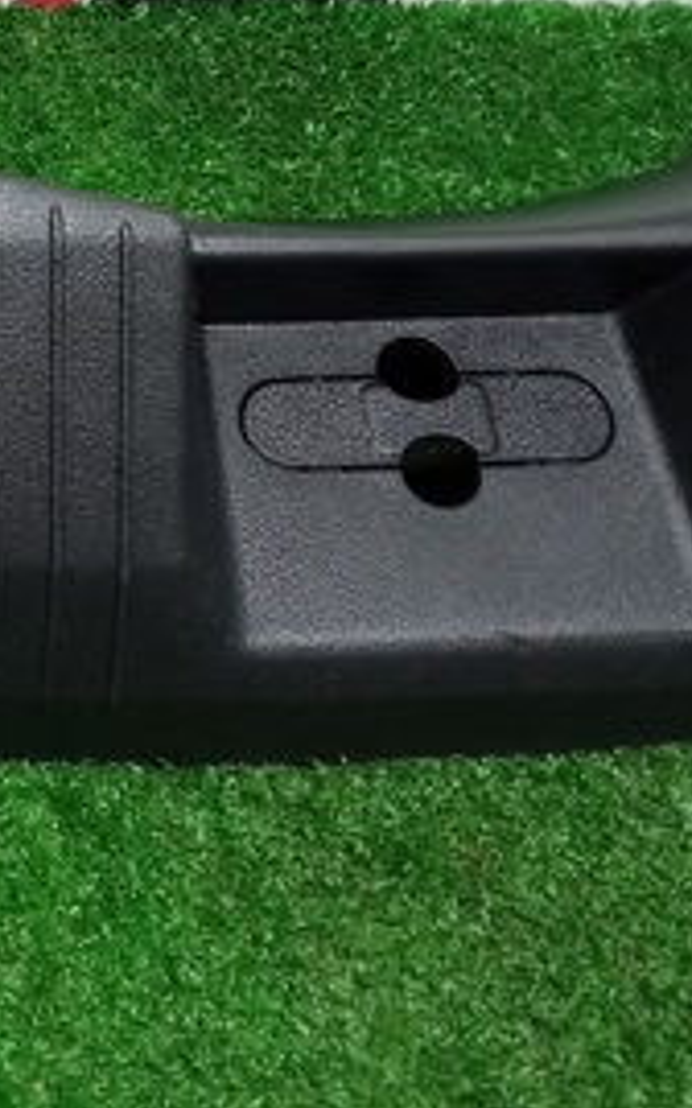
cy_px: 352
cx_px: -482
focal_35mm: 68
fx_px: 2053
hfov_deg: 16.6
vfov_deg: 29.9
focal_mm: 3.79
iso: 319
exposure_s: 1/33.3
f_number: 2.2
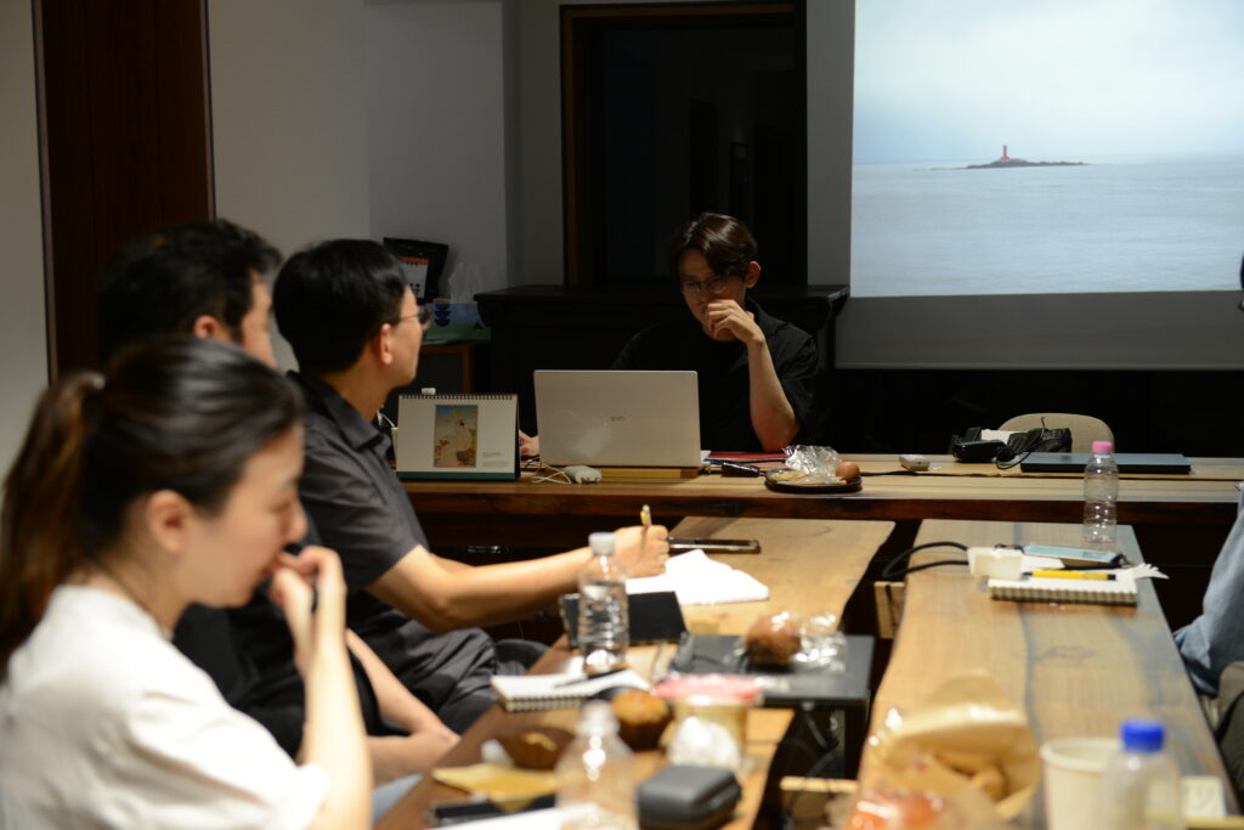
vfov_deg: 21.9
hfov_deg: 32.4
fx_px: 2143
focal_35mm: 62
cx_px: 622
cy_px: 415
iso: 800
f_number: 4.5
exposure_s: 1/80
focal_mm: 62
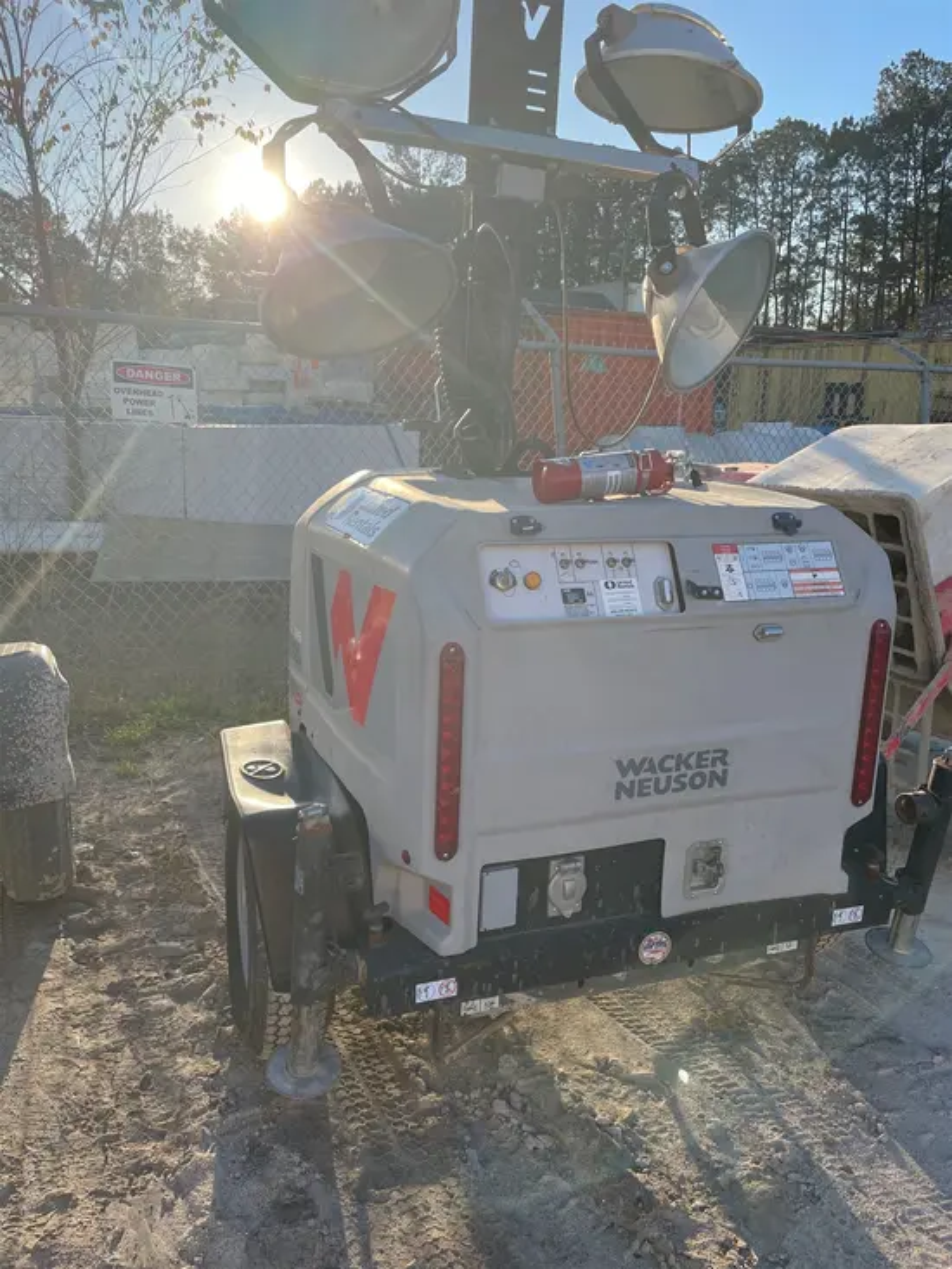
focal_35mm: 26
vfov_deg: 67.3
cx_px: 476
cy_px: 634
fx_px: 953
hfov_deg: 53.1
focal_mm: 4.2
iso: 50
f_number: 1.6
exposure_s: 1/2092
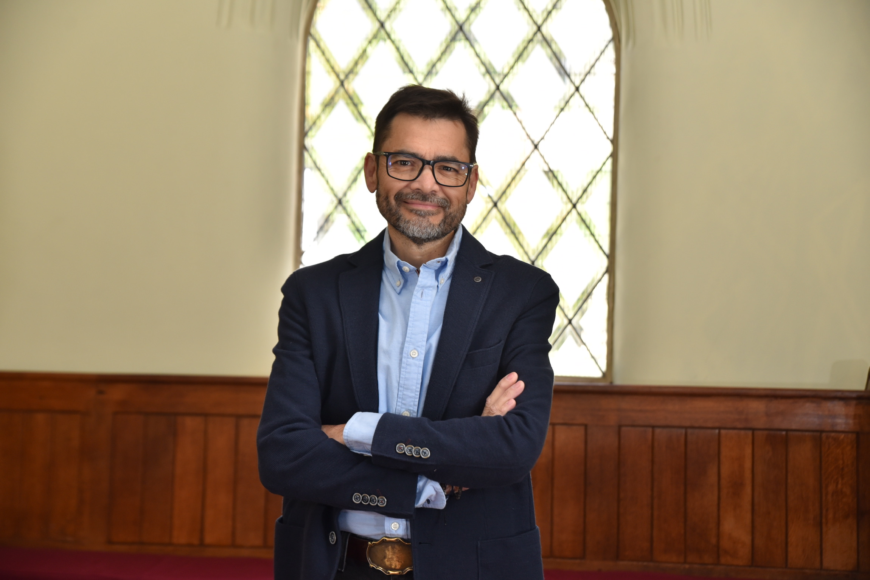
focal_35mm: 55
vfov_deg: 24.6
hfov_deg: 36.2
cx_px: 435
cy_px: 290
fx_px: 1330
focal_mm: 55
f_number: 4
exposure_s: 1/200
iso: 500
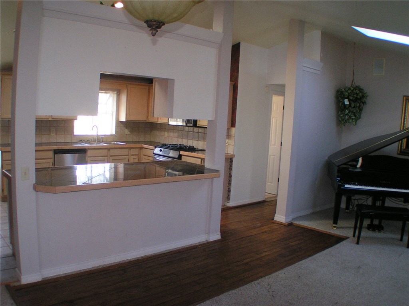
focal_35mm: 38
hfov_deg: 49.0
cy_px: 153
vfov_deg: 37.7
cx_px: 204
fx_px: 449
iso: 125
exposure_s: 1/40
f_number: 2.8
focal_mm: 5.8
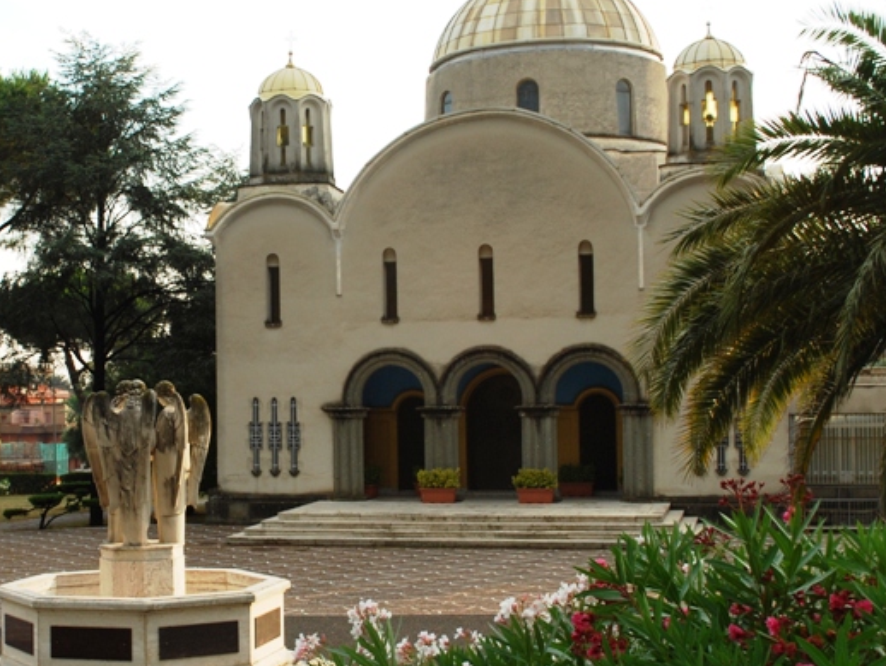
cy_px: 352
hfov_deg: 32.9
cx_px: 287
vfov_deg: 25.2
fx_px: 1485
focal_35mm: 58
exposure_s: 1/125
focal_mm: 26
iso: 200
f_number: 9.5
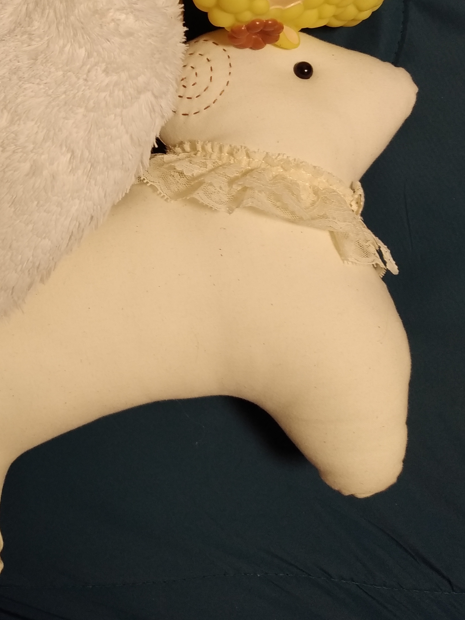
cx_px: 77
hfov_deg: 34.6
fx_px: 716
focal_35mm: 40
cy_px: 153
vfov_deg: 45.1
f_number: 1.9
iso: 110
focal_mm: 3.94
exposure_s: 1/30
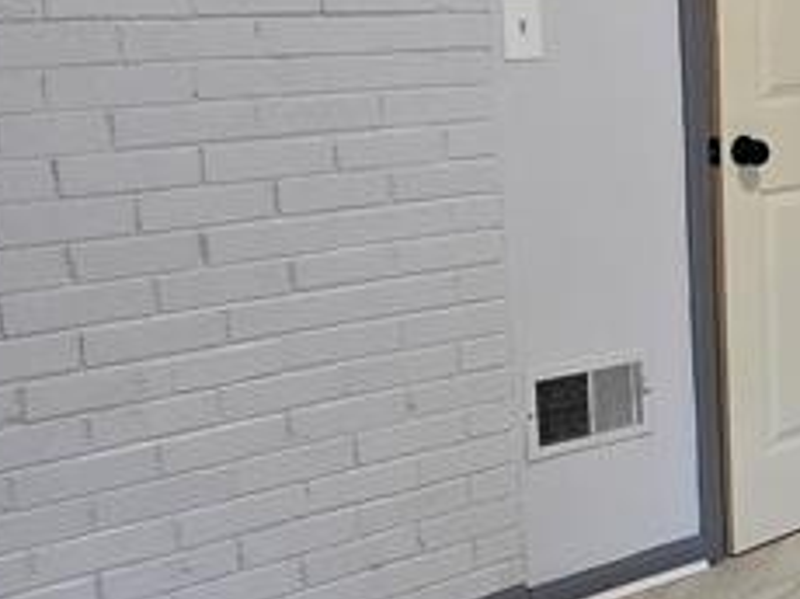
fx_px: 1339
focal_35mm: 58
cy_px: 293
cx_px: 1005
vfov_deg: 25.2
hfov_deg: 28.2
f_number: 2.2
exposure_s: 1/60
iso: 100
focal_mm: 2.2
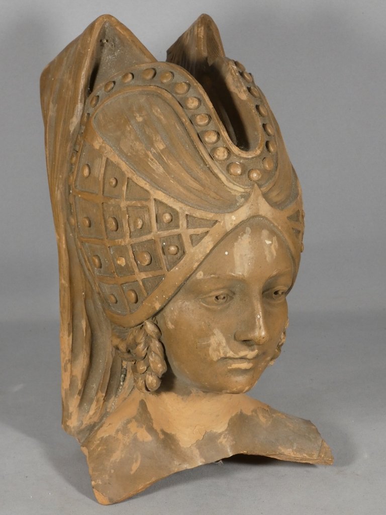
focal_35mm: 85
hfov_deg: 17.4
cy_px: 258
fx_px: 1264
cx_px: 193
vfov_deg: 23.0
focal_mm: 15.2
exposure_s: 1/80
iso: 320
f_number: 4.6
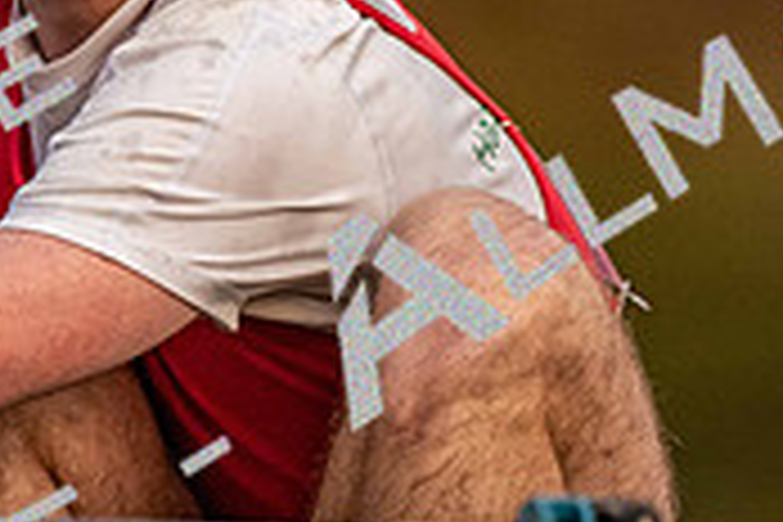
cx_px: -58
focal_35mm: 1997
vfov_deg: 0.7
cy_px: 2
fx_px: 43431
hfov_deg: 1.0
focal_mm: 600
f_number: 4
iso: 3600
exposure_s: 1/2500
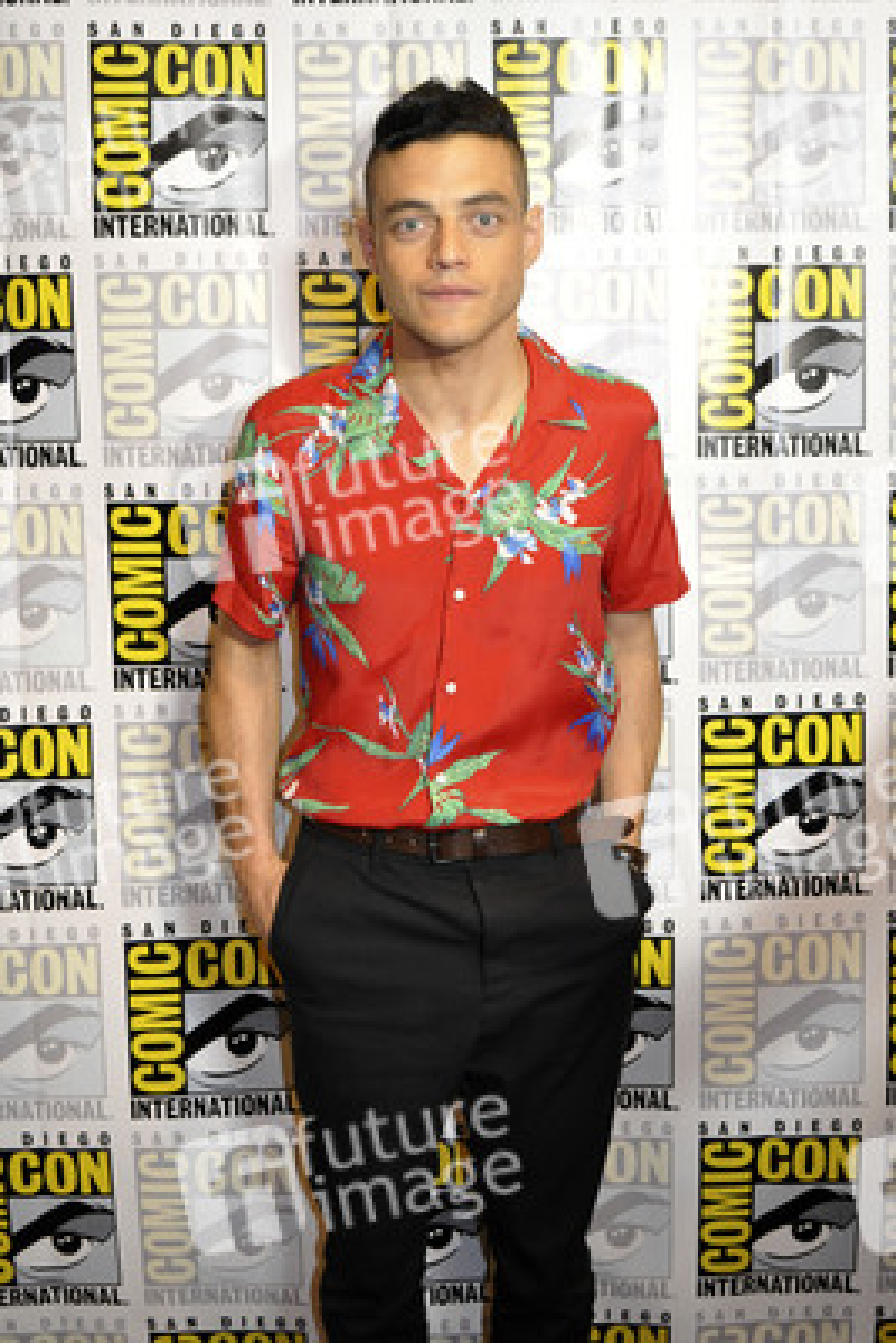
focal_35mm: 36
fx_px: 1343
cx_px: 448
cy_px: 672
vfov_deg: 53.1
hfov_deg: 36.9
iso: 1000
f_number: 4.5
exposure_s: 1/60
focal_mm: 24
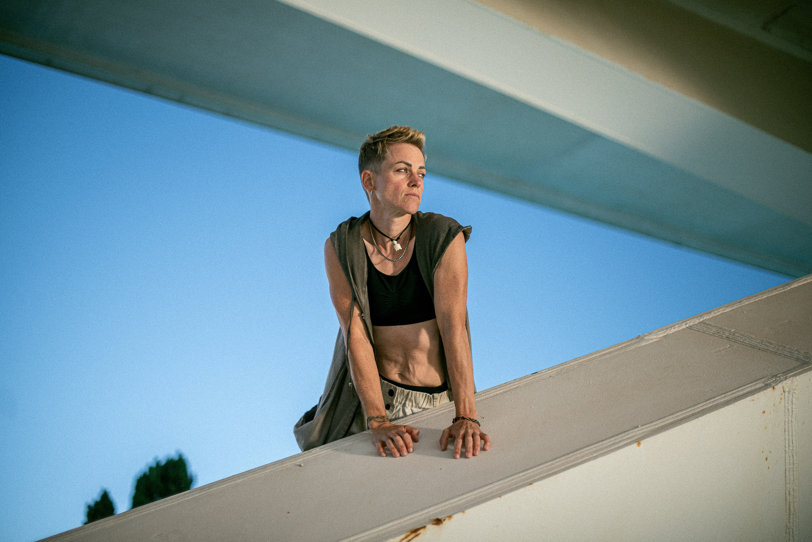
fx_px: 1128
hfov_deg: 39.6
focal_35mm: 50
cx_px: 406
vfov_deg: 27.0
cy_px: 271
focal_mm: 50
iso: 250
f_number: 1.4
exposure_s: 1/2500
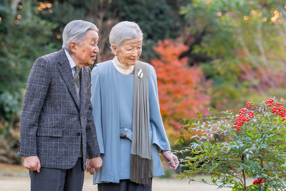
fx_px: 858
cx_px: 143
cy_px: 96
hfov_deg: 18.9
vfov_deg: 12.7
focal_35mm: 108
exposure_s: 1/250
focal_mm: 108
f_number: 4
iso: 800
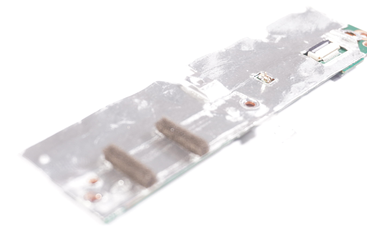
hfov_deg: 31.2
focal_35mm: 65
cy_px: 113
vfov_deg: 21.0
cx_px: 193
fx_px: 658
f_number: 5.6
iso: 640
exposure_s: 1/80
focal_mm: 39
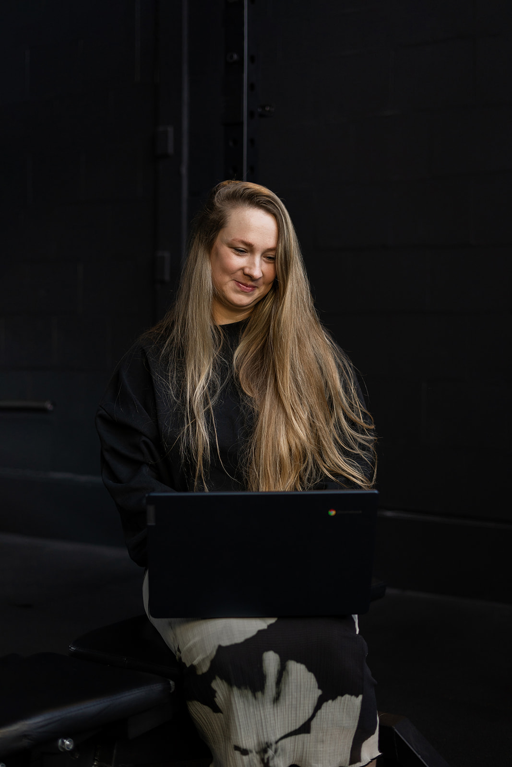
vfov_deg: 39.6
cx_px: 256
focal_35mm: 50
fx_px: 1066
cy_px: 384
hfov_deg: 27.0
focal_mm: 50
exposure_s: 1/125
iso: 200
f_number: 2.2
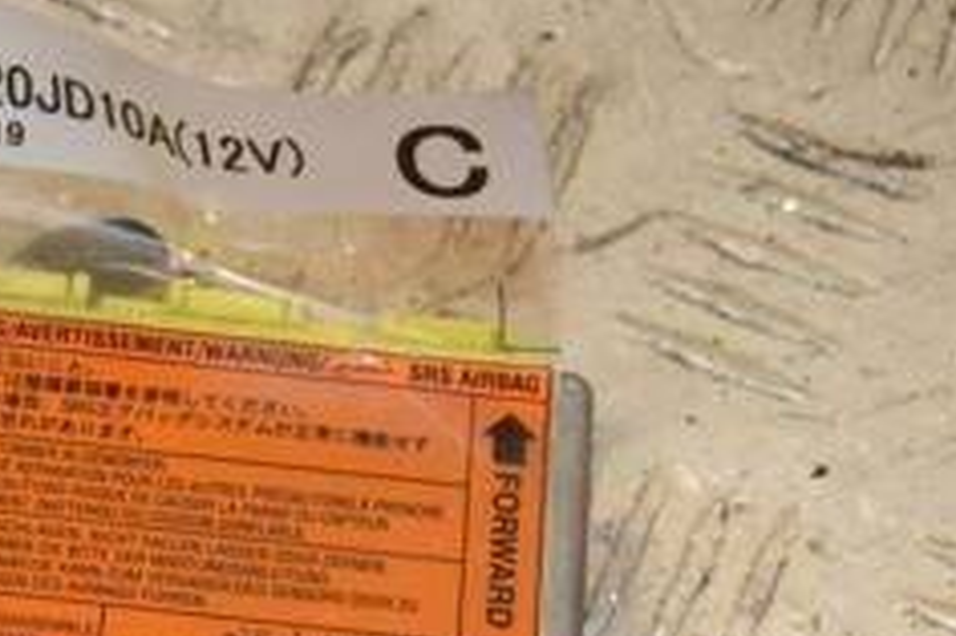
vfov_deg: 7.4
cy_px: 729
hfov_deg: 11.1
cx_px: -16
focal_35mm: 183
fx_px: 4856
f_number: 9
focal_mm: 48
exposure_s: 1/200
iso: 800
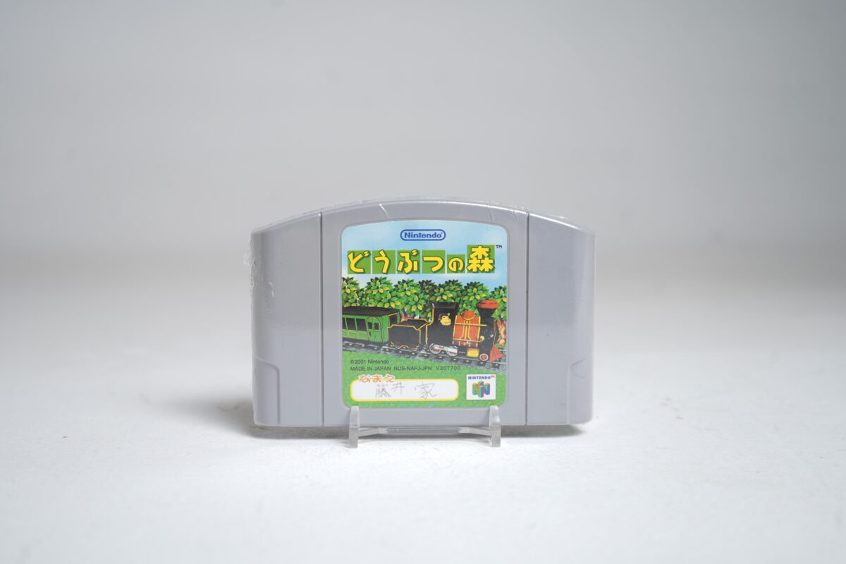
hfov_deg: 47.4
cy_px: 282
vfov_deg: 32.6
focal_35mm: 41
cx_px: 423
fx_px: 963
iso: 64
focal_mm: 41
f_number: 5
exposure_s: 1/8
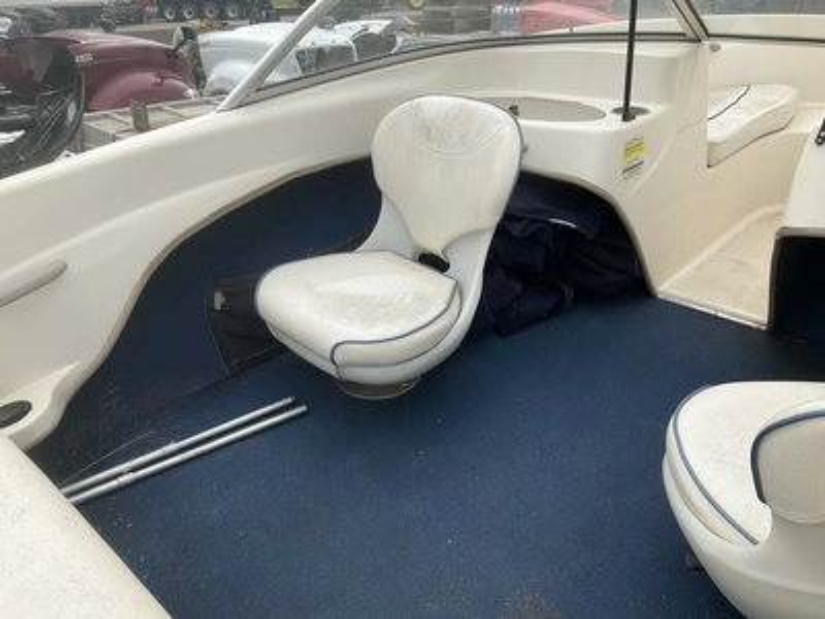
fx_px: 691
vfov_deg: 48.2
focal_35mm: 29
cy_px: 310
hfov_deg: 61.7
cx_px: 412
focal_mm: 3
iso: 25
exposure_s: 1/1534
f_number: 1.8
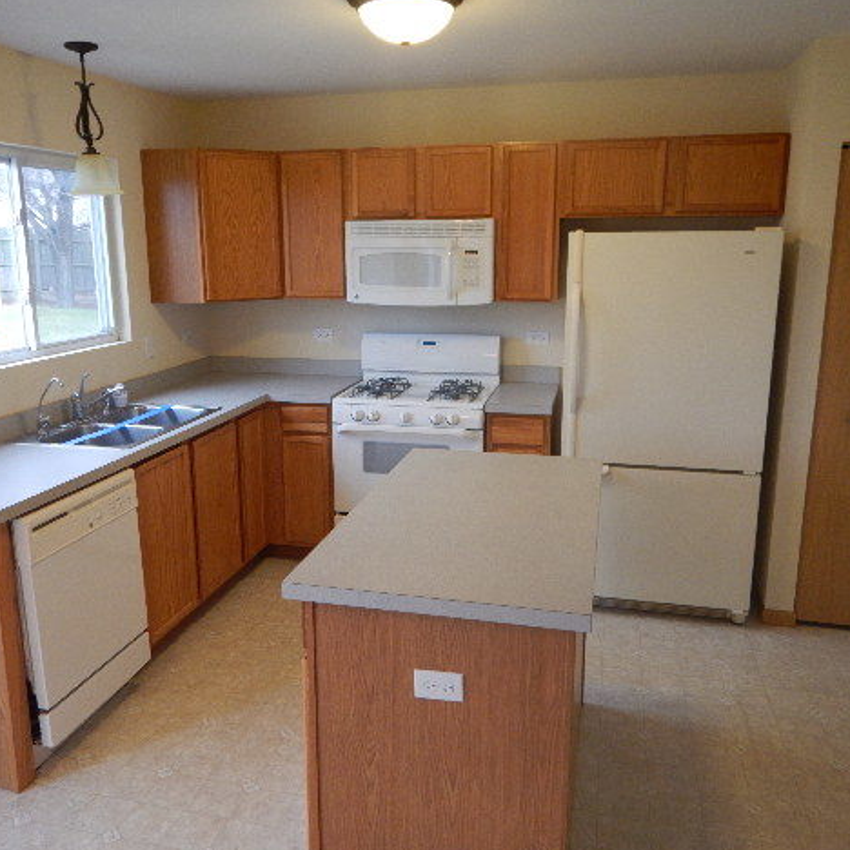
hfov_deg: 55.5
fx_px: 806
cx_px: 385
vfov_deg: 55.6
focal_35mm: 29
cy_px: 427
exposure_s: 1/30
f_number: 2.8
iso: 220
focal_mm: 4.3
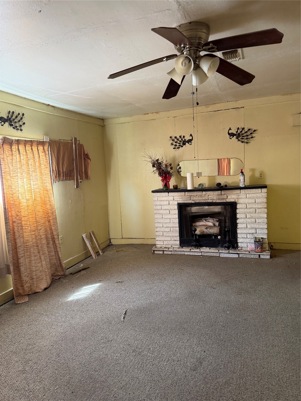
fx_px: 278
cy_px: 200
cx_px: 150
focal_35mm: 24
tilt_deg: -6.7
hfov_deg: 56.8
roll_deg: +2.7
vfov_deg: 71.6
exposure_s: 1/60
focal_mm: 6.76
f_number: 1.78
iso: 250
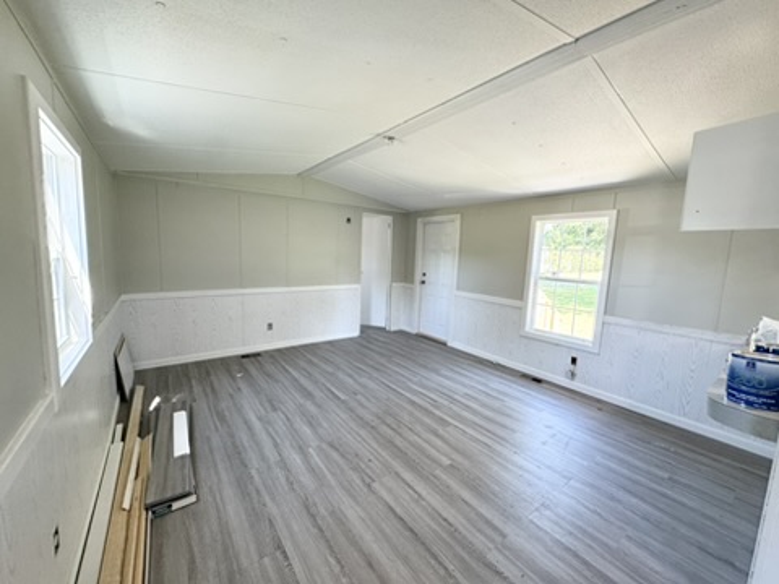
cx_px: 390
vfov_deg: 85.7
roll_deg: -2.5
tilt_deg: -7.4
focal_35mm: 14
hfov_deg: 102.1
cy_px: 292
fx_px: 315
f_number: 2.2
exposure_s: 1/99
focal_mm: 2.22
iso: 250
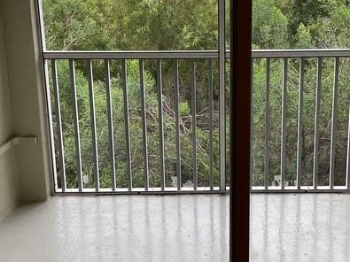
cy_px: 76
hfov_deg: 40.2
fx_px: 475
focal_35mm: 47
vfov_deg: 30.5
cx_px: 219
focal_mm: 3
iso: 20
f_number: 1.8
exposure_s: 1/120
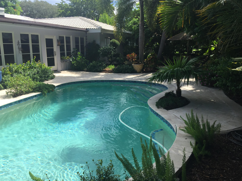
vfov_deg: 48.2
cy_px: 90
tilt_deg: -11.1
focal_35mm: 29
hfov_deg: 61.7
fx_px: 203
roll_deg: -0.4
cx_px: 121
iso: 32
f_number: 2.2
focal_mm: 4.15
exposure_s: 1/1364
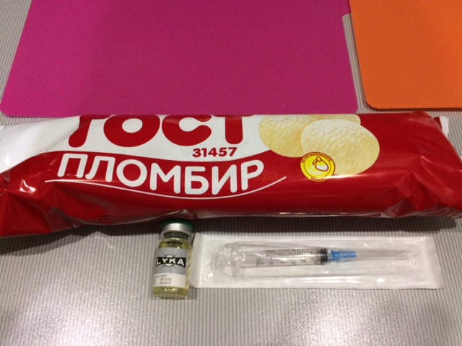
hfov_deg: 61.7
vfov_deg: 48.2
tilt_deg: -64.2
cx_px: 231
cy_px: 173
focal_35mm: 29
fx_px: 387
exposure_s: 1/33
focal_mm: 4.15
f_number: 2.2
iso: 250
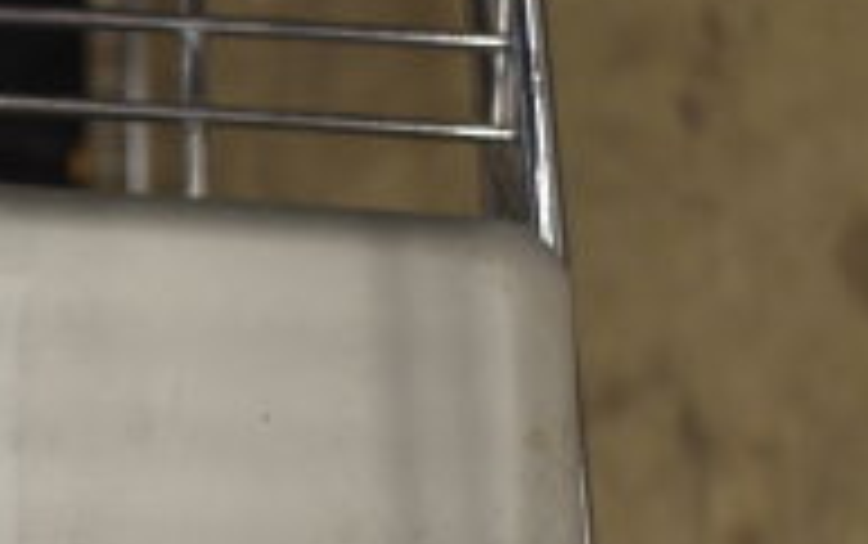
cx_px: -373
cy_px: 632
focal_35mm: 131
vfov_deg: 9.9
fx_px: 3092
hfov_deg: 15.0
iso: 640
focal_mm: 27
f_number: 4
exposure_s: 1/40
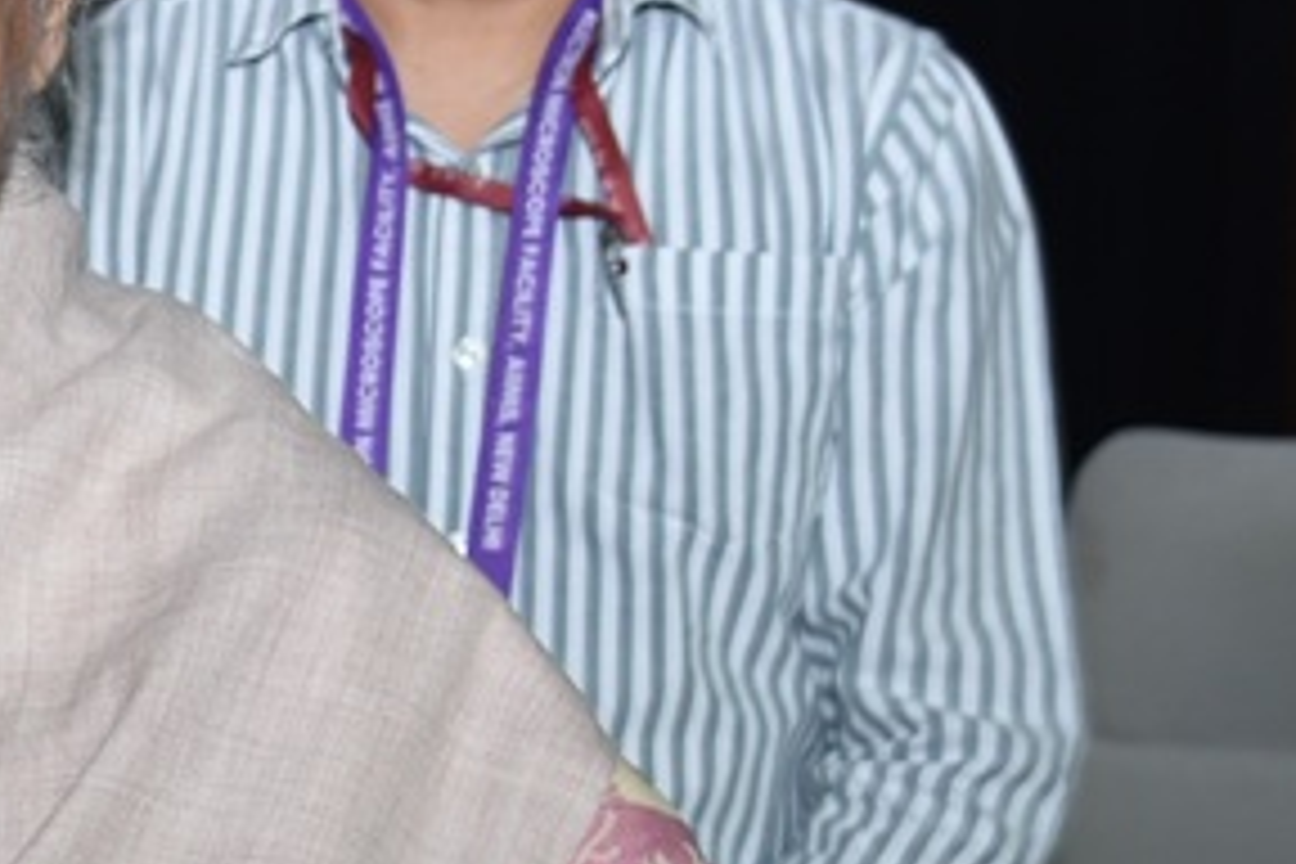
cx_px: -1055
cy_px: 695
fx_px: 5724
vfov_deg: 8.6
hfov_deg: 11.9
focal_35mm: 159
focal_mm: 38
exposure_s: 1/50
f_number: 5
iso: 640
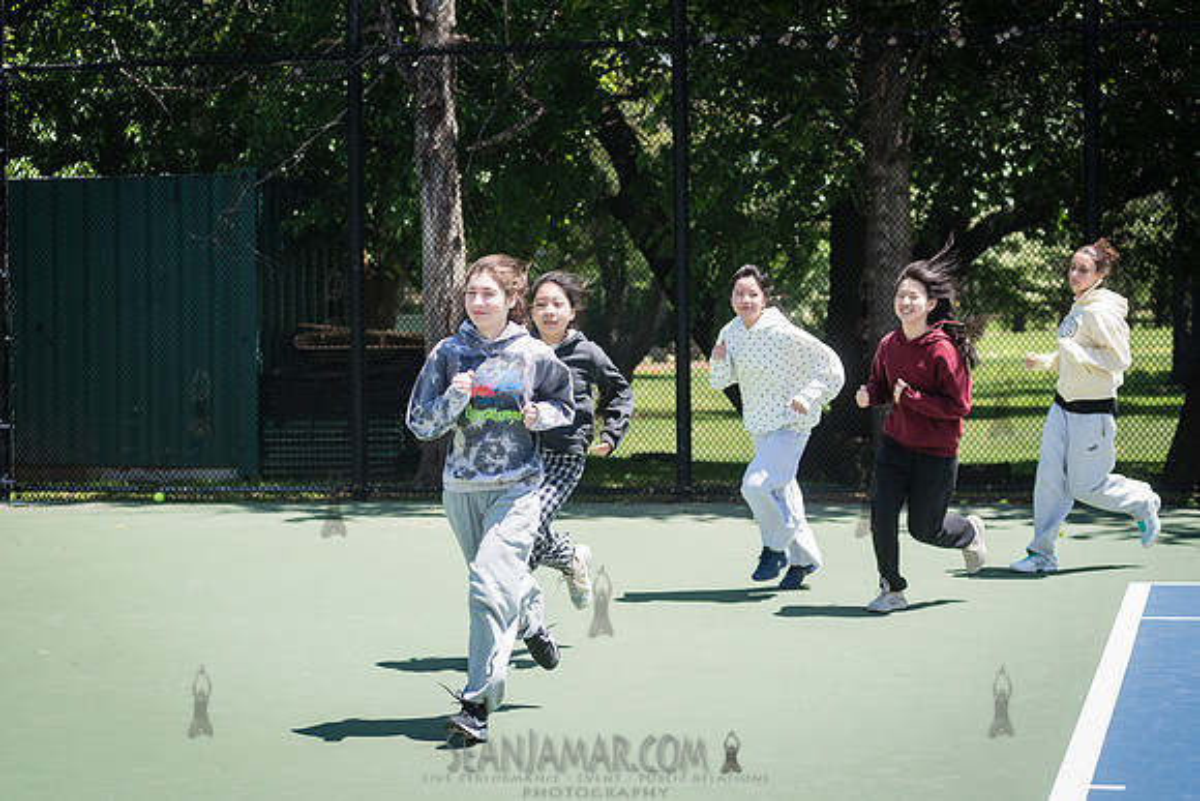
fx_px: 2752
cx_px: 600
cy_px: 400
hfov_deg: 24.6
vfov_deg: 16.6
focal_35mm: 83
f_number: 4
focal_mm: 80
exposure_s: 1/800
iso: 200
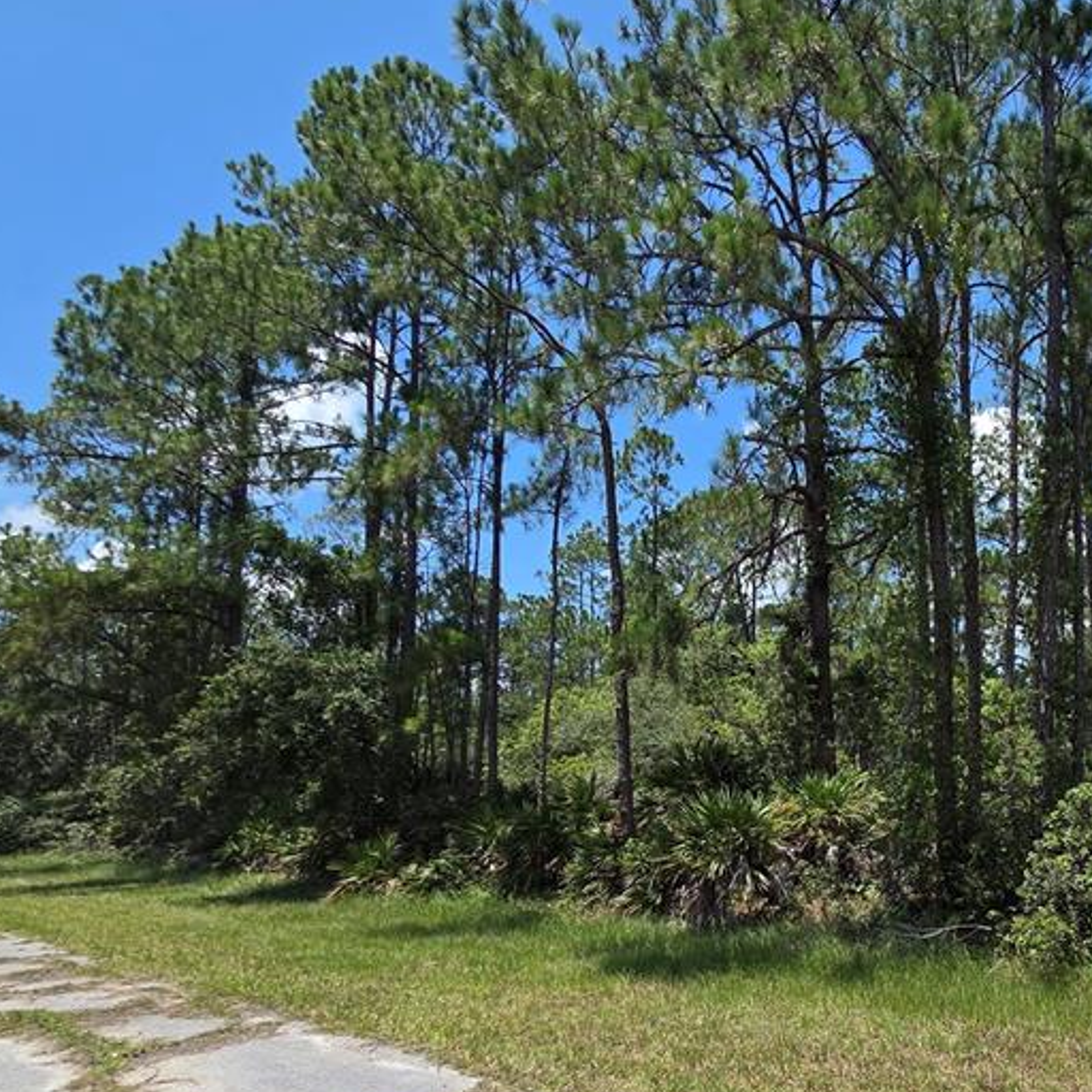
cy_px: 710
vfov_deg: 65.8
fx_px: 821
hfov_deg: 59.3
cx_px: 941
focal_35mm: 23
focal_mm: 2.2
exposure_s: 1/1765
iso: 50
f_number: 2.2
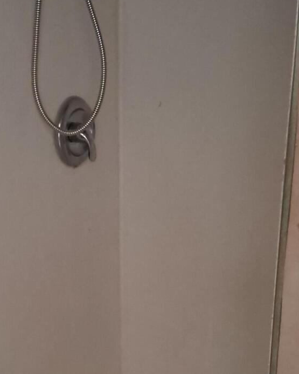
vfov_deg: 24.9
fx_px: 841
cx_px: 160
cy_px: 256
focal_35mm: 76
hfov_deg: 20.2
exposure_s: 1/20
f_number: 1.8
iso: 1250
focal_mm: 4
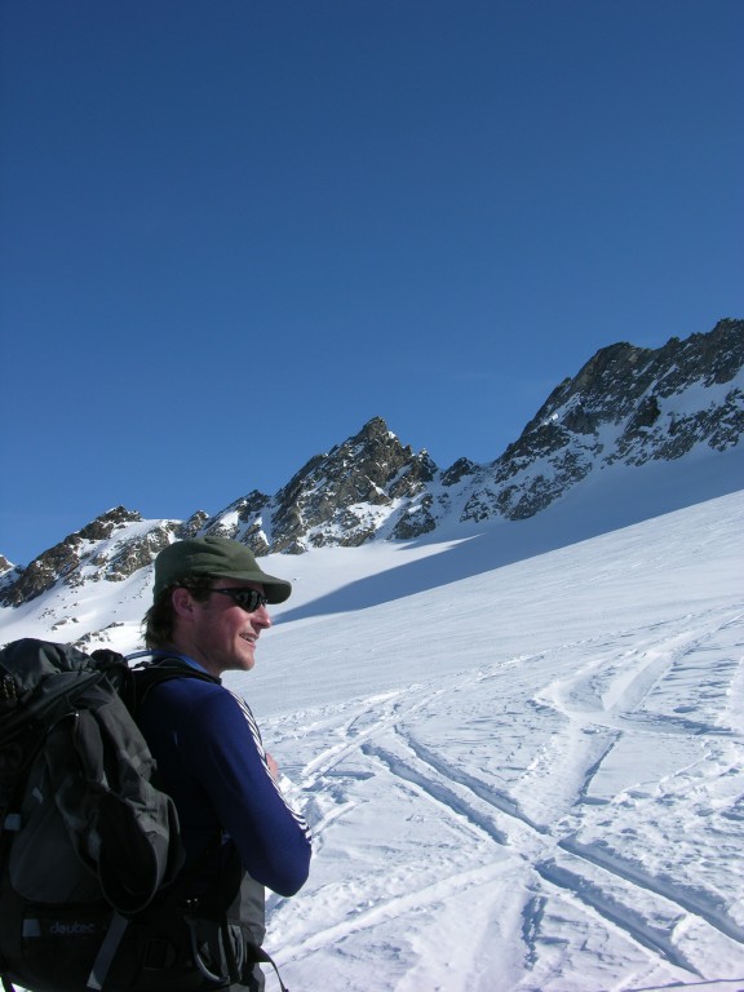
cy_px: 496
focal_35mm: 35
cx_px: 372
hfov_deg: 40.7
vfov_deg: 52.6
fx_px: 1003
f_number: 7.1
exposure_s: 1/356
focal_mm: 8.9
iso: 50
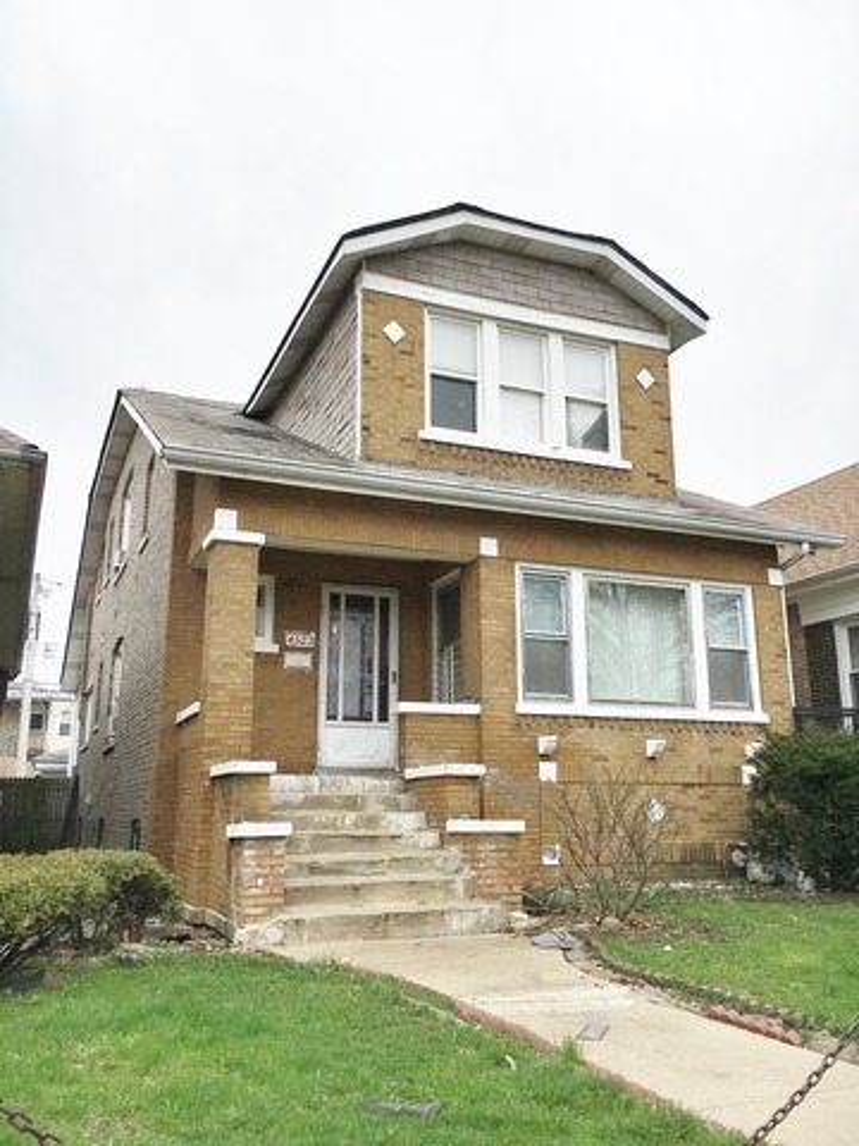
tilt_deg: +14.0
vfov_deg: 61.7
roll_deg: +0.9
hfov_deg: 48.2
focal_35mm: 29
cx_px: 430
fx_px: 960
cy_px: 573
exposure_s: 1/927
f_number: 2.2
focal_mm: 4.15
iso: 25
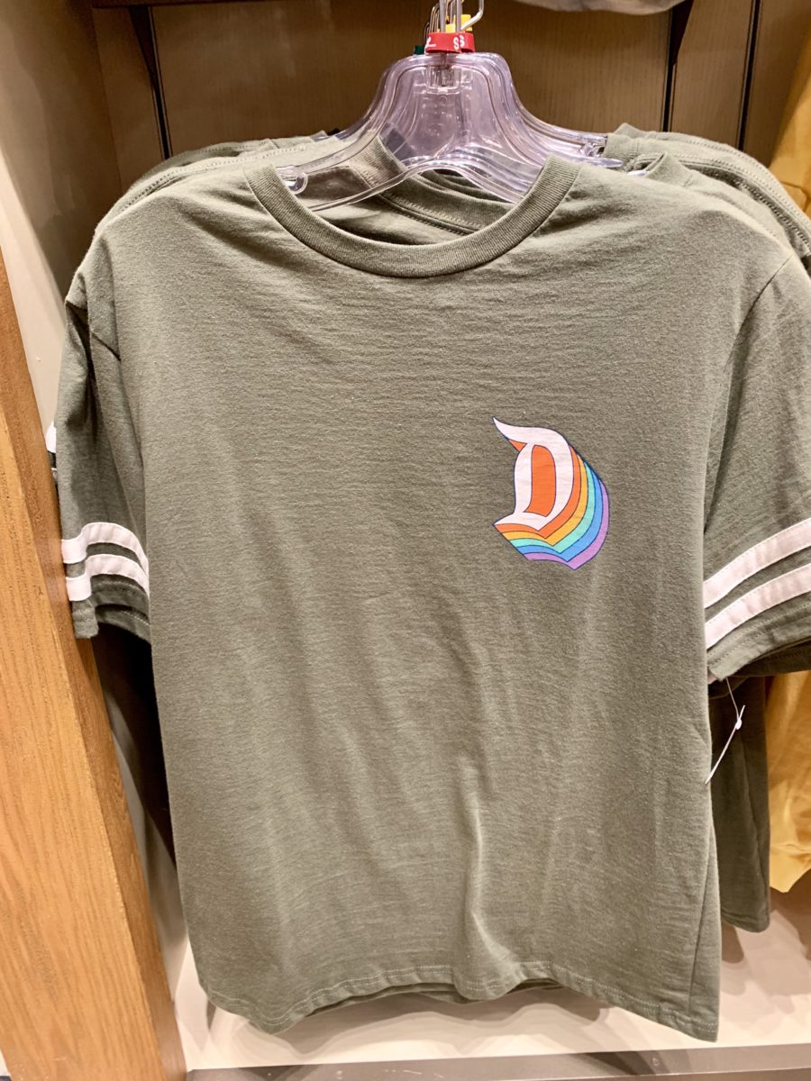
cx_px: 406
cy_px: 540
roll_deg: +2.0
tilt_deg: -24.1
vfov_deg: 67.3
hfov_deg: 53.1
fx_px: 812
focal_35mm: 26
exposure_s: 1/60
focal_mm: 4.25
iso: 250
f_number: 1.8
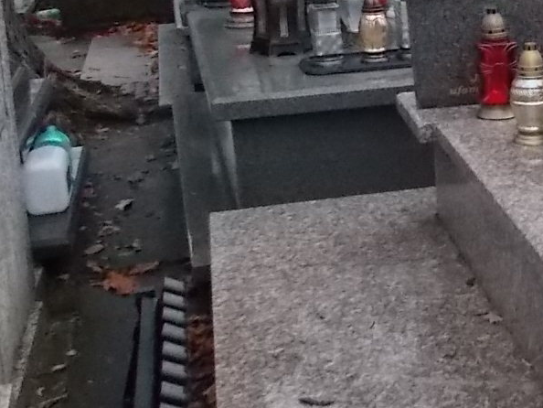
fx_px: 1098
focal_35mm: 70
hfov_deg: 24.6
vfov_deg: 20.9
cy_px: 109
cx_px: 686
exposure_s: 1/400
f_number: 3.2
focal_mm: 4.6
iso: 400
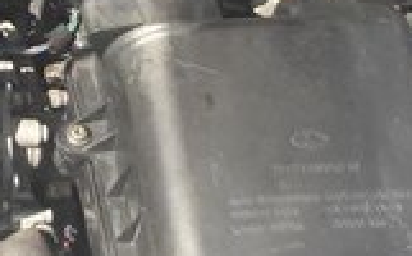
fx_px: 1367
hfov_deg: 16.5
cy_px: -265
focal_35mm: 122
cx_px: -59
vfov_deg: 9.9
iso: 40
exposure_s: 1/403
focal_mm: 3.7
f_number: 1.9
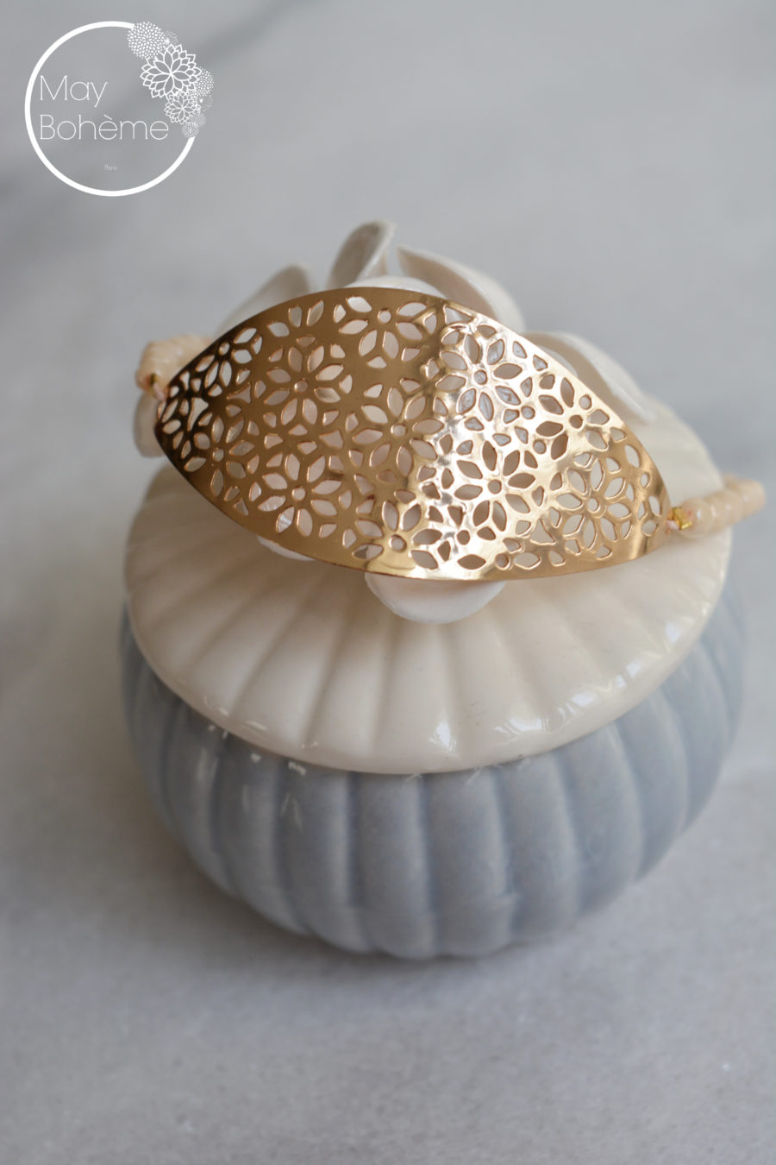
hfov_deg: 18.2
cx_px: 388
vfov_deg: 27.0
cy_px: 582
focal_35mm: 75
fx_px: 2425
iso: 360
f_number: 8
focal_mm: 50
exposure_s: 1/60
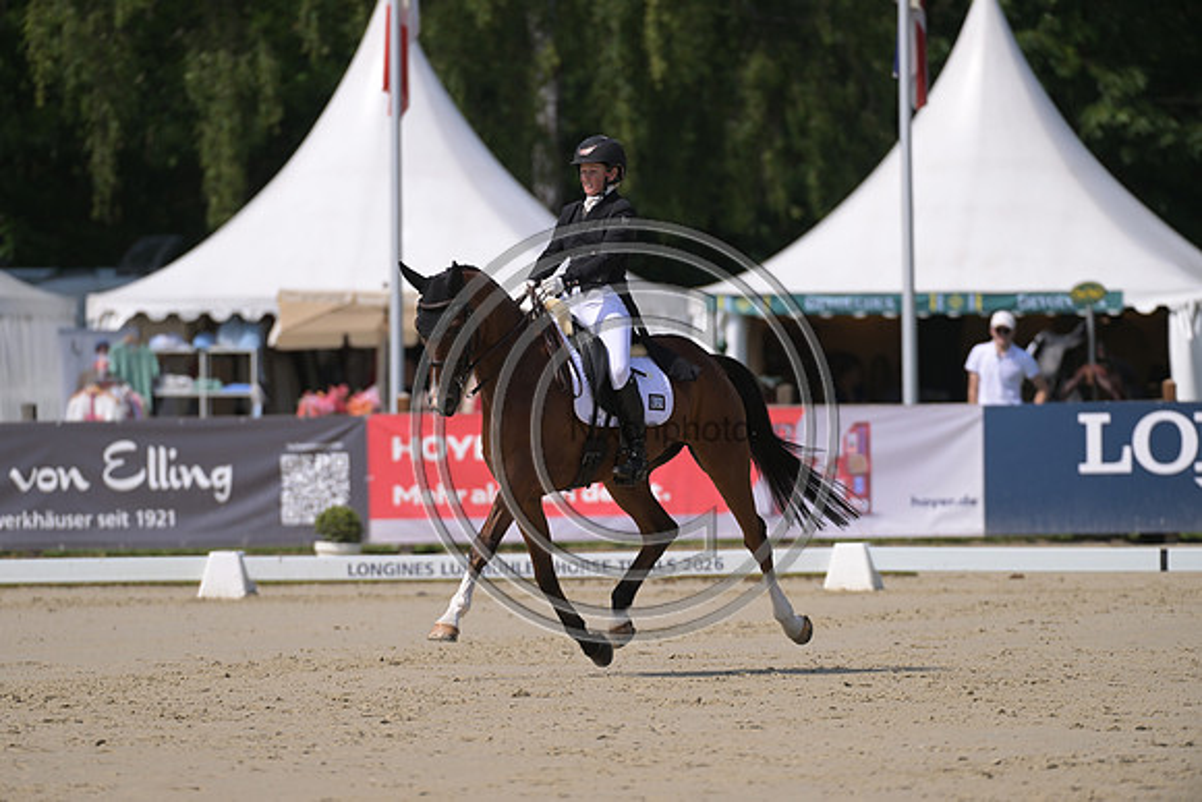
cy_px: 401
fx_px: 13358
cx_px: 601
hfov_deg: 5.2
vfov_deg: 3.4
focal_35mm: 400
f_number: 5
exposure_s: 1/1250
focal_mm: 400
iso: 180
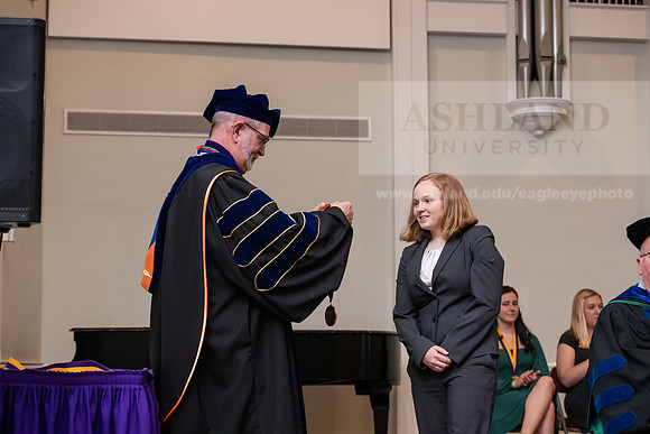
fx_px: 1481
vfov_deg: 16.7
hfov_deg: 24.8
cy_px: 217
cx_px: 325
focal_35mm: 82
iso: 2500
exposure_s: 1/200
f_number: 4.5
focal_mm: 82
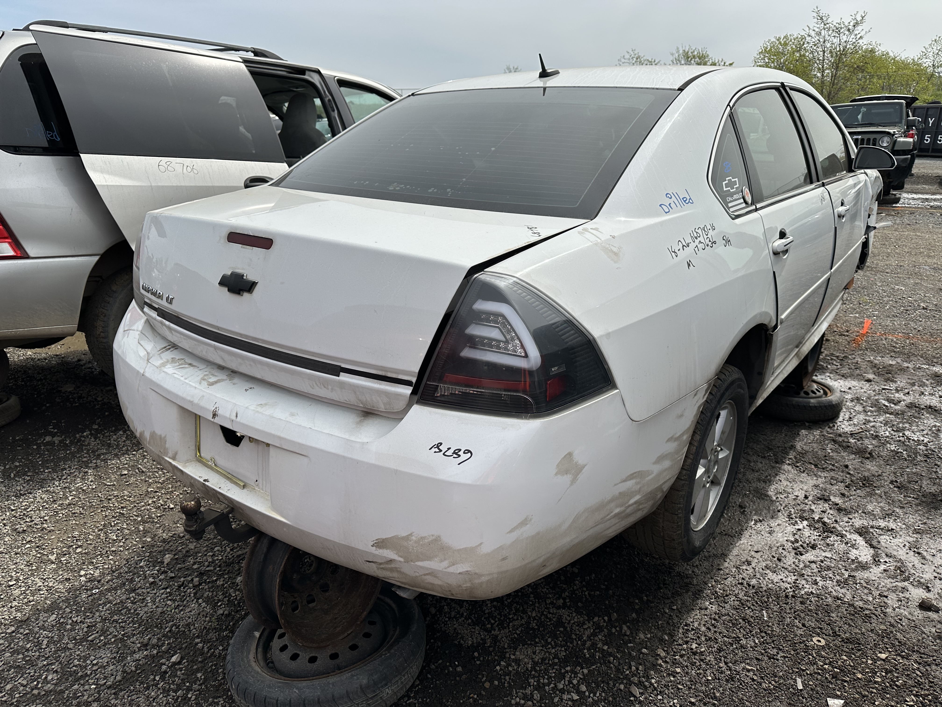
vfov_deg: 56.8
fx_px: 653
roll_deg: +0.8
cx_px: 471
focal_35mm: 24
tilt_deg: -17.1
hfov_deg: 71.6
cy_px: 354
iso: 80
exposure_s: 1/5263
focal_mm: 6.86
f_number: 1.78
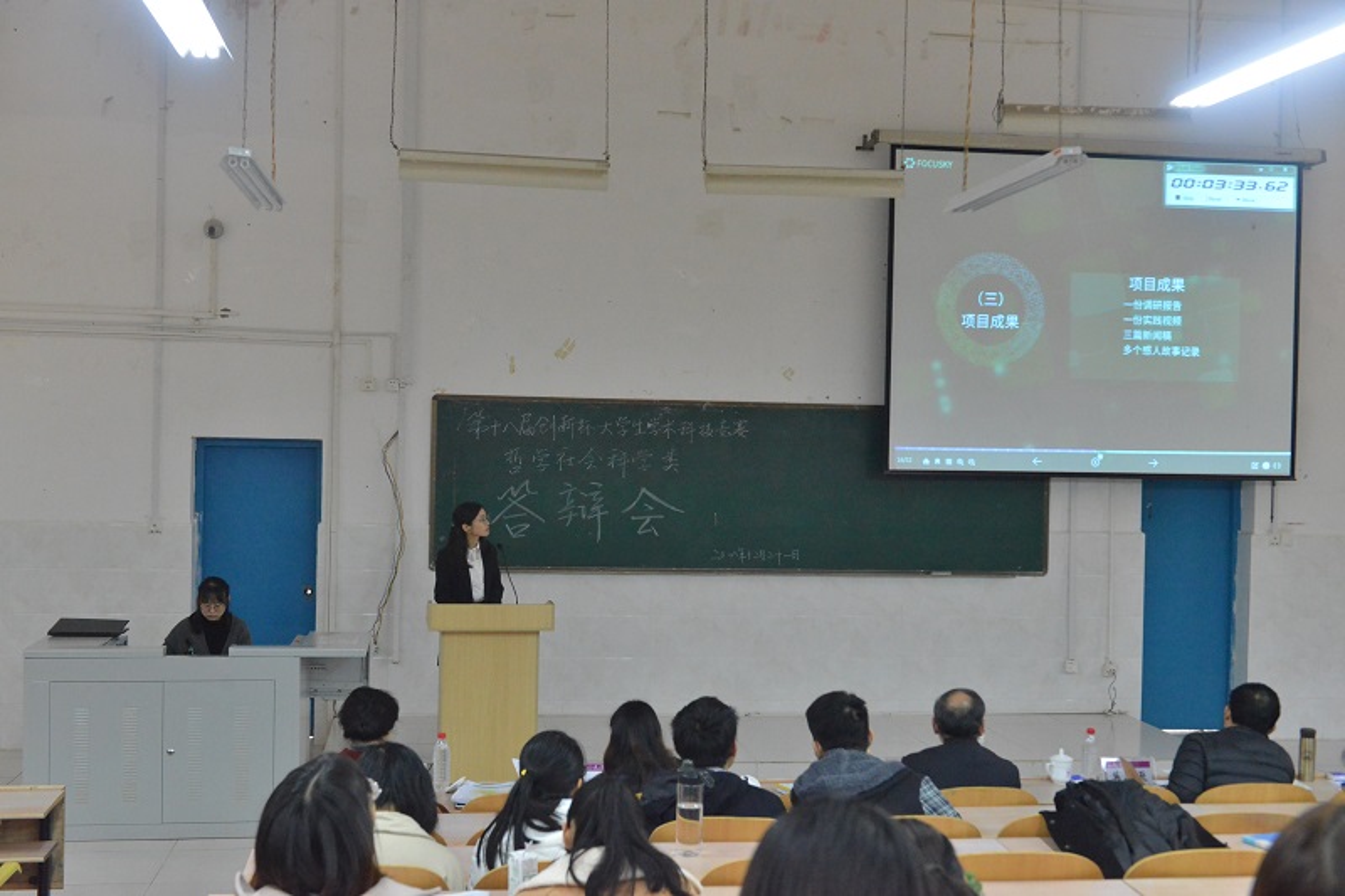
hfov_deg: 44.5
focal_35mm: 44
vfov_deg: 30.5
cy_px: 448
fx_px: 1643
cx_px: 672
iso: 6400
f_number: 5.6
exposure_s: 1/250
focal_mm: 44
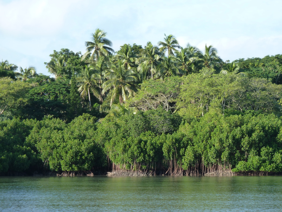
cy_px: 106
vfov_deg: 9.4
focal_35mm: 158
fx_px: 1287
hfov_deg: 12.5
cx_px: 141
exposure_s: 1/160
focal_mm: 25.9
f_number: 4.5
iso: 125
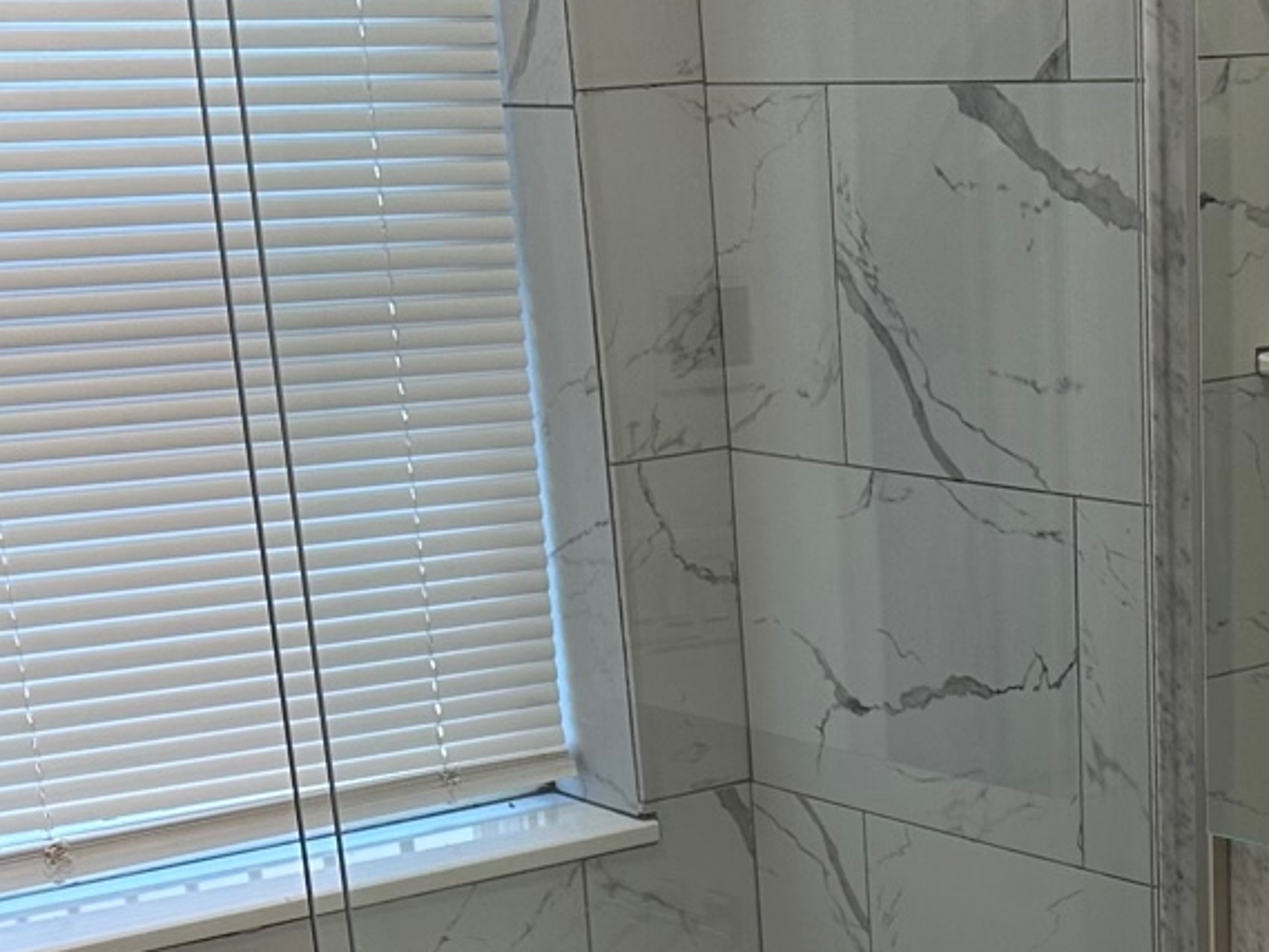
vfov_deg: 16.4
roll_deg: +2.6
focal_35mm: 85
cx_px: 979
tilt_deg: -21.8
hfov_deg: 22.8
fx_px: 3117
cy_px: 1262
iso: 100
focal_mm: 6.86
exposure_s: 1/120
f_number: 1.78
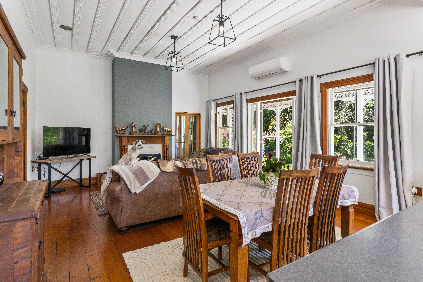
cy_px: 141
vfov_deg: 65.7
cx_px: 212
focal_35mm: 19
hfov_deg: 88.1
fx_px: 219
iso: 640
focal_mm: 18.6
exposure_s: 1/30
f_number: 8
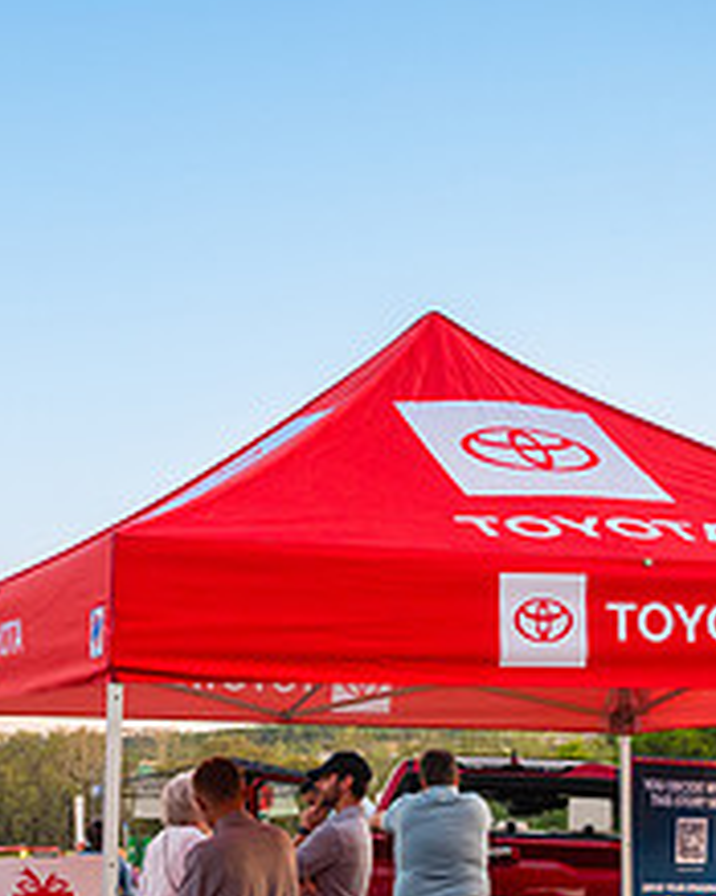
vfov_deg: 22.9
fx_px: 2174
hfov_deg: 18.6
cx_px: 225
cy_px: 757
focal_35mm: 82
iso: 1250
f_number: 4
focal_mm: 33
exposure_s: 1/320
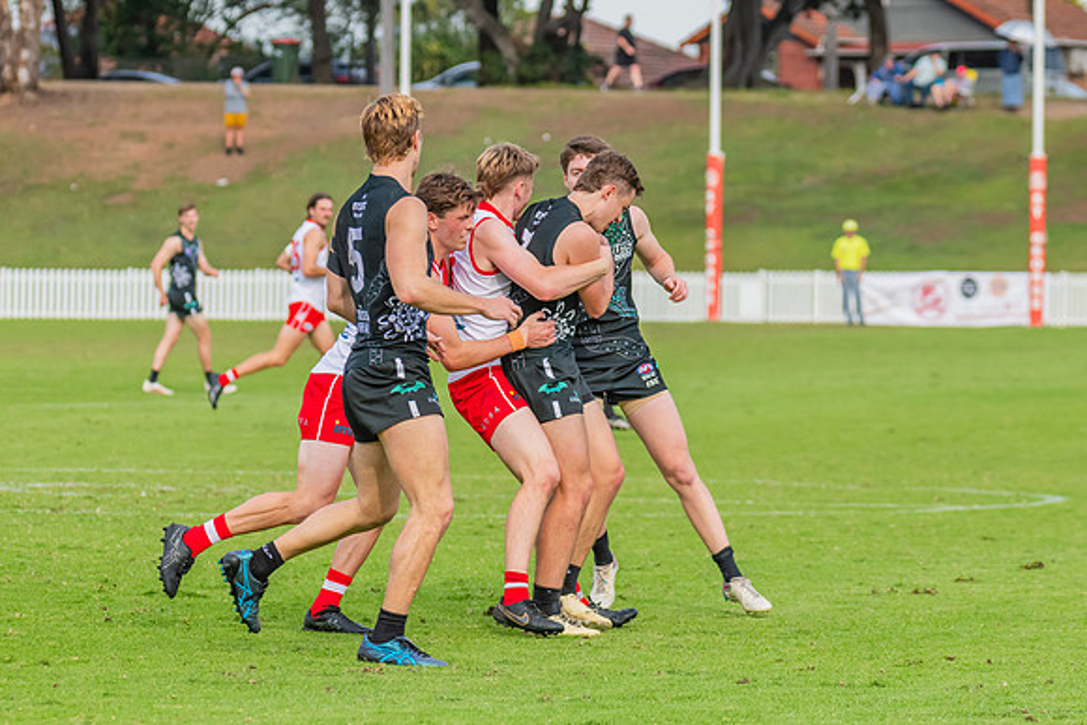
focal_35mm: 266
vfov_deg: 5.2
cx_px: 548
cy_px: 296
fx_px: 8027
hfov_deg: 7.7
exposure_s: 1/1600
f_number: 5.6
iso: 800
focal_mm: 190
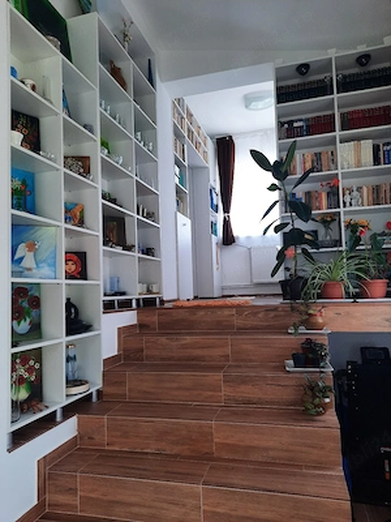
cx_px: 196
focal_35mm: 25
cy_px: 261
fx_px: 377
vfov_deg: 69.4
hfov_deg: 54.9
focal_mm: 4.6
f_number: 2
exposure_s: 1/60.2
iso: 32
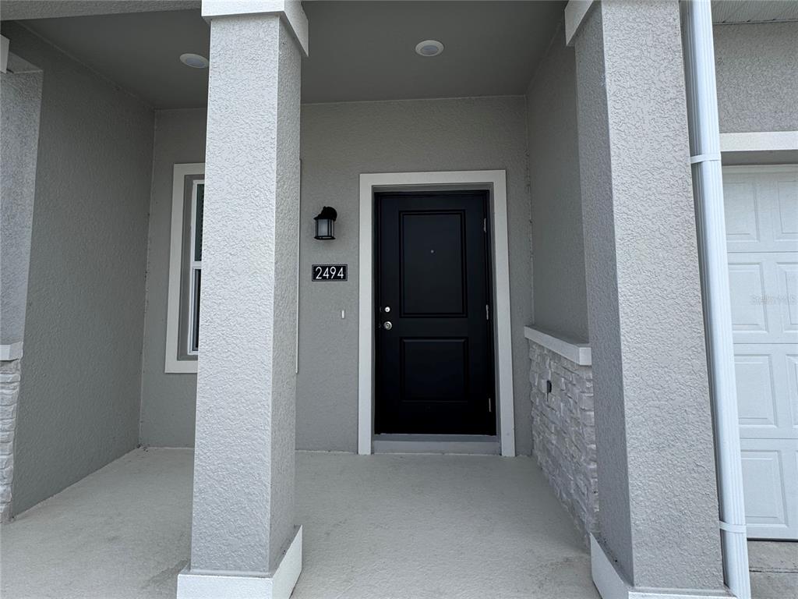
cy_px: 300
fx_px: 323
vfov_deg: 85.7
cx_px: 399
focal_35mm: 14
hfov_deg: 102.1
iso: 40
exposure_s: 1/529
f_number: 2.2
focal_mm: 2.22
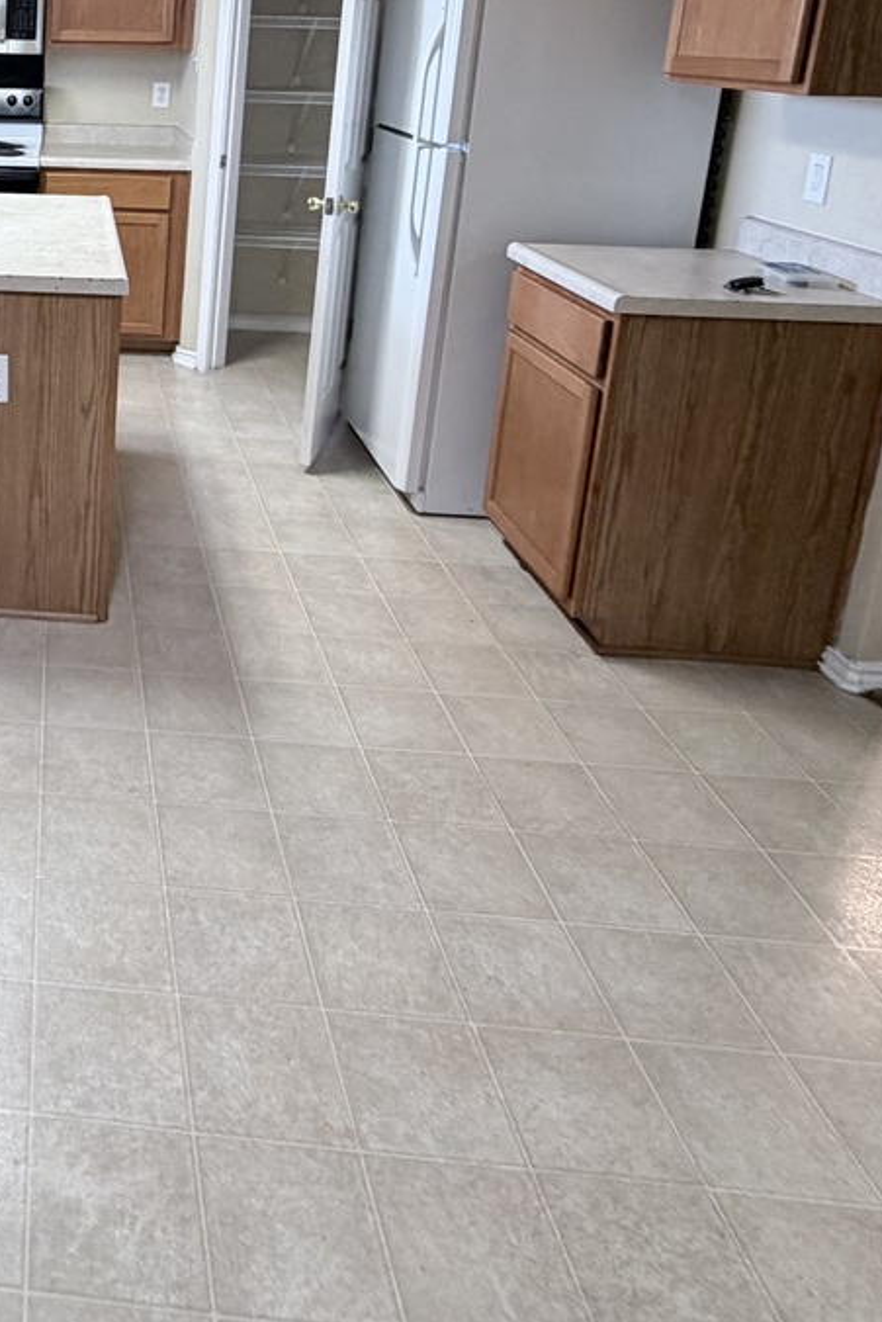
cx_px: -43
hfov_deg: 36.9
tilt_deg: -14.3
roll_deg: +0.3
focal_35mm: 31
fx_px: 1139
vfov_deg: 56.4
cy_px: 284
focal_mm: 2.22
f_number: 2.2
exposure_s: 1/60
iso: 160
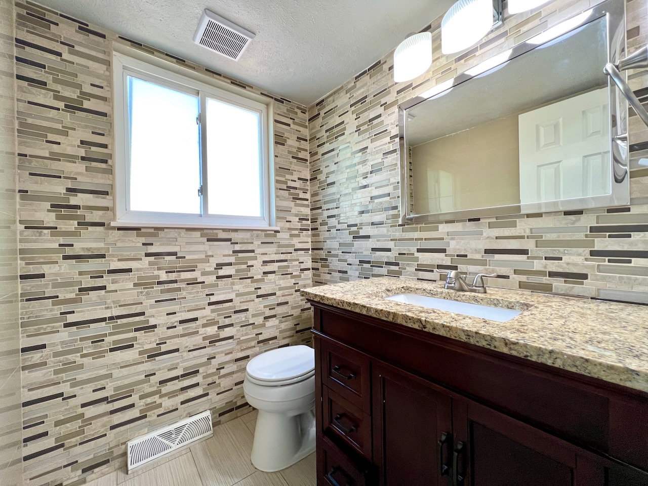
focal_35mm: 13
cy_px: 243
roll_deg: +0.8
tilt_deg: +0.2
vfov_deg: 89.9
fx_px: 243
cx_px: 324
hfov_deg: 106.2
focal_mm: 1.57
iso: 160
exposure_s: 1/120
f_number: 1.8
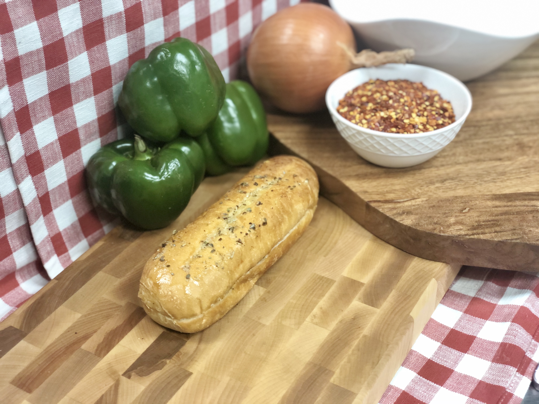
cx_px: 270
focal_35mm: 52
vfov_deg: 28.0
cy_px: 202
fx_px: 810
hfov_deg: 36.8
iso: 125
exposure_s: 1/30
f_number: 2.4
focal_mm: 6
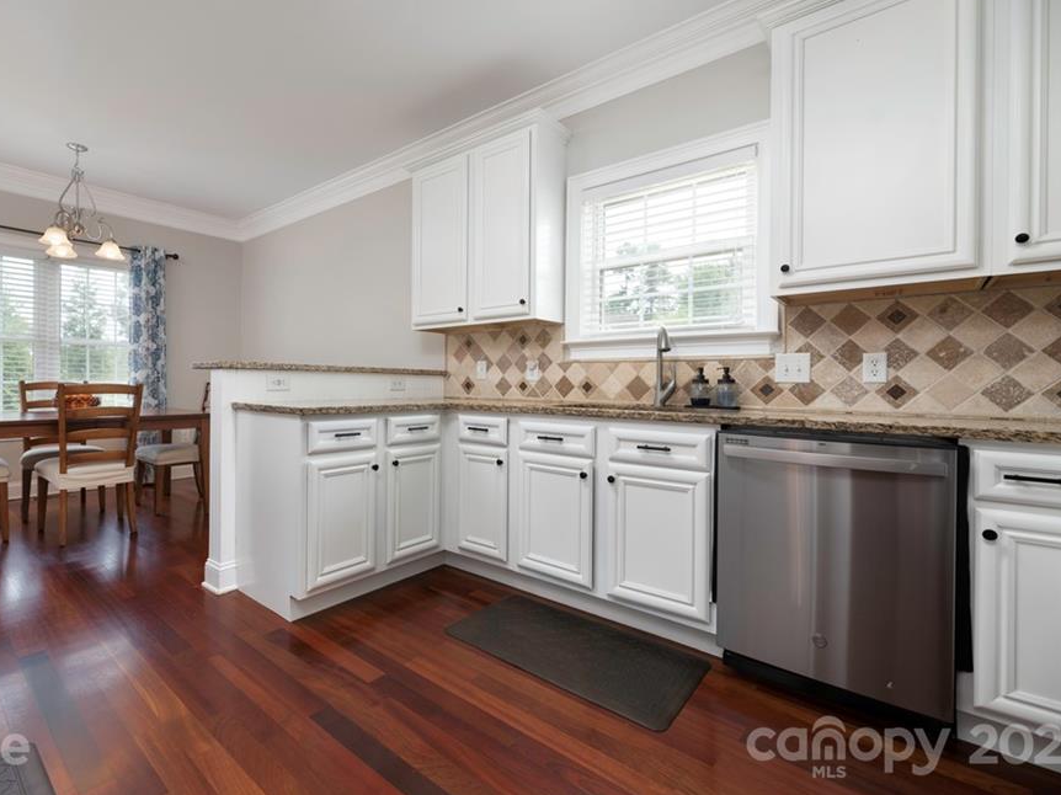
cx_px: 462
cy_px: 381
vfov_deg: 78.0
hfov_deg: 94.0
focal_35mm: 16
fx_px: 490
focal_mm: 14
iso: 320
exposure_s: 1/200
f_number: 5.6
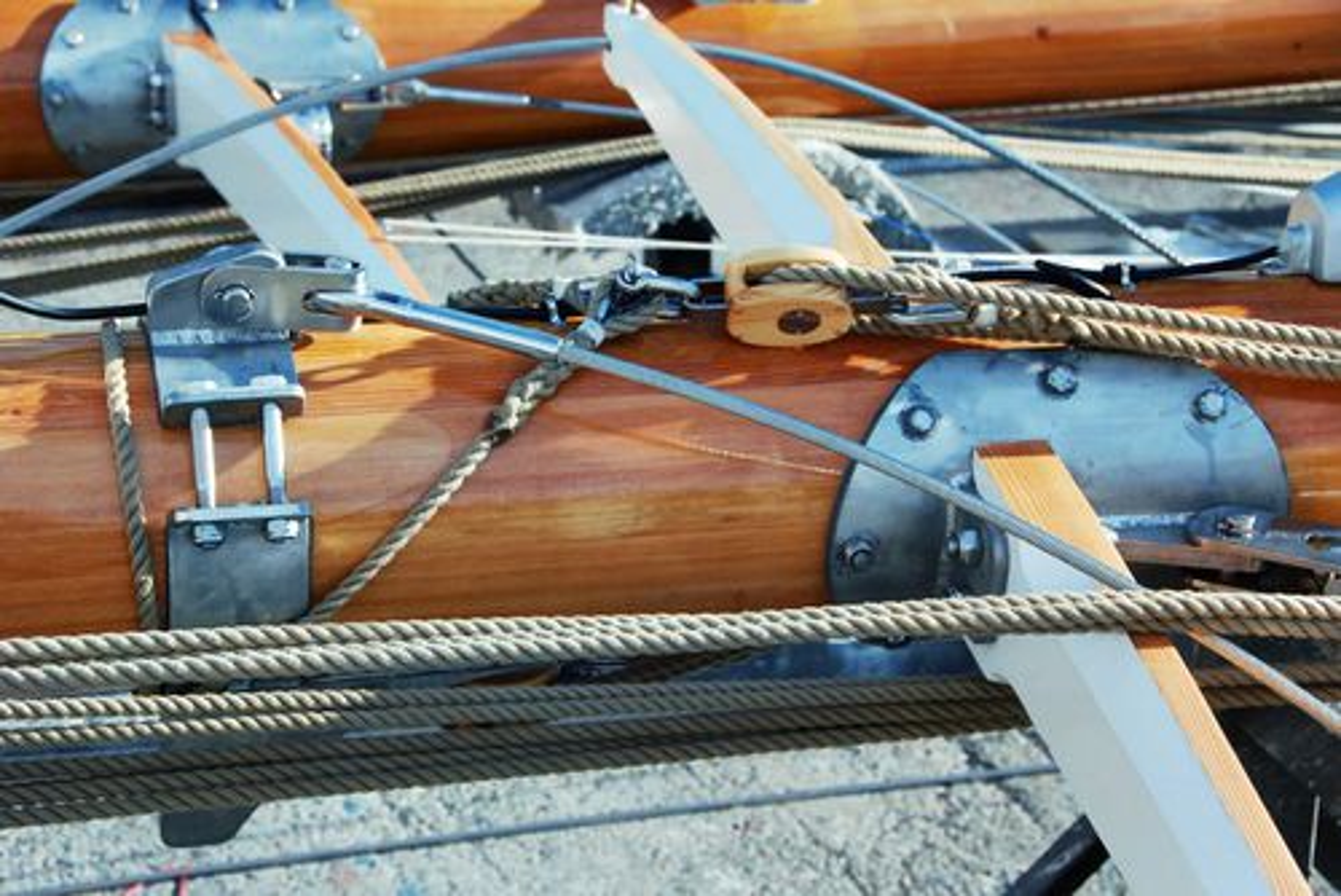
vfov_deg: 18.2
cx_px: 670
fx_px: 2795
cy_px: 448
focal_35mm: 75
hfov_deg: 27.0
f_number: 8
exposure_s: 1/800
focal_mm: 50
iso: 640
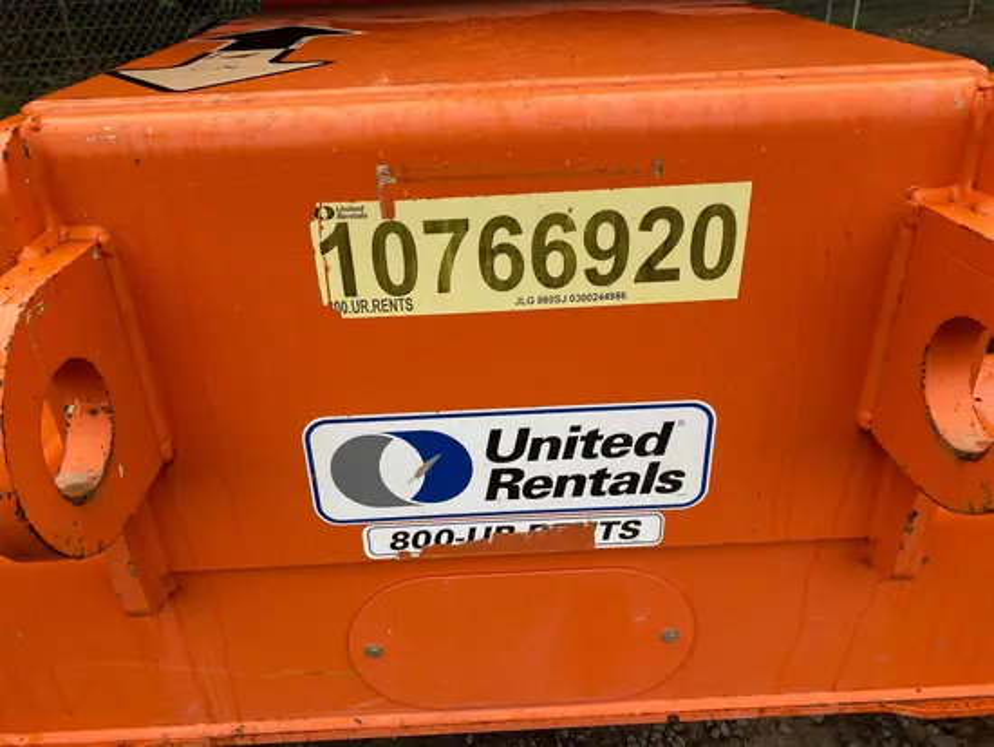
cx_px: 497
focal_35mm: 26
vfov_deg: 53.1
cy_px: 374
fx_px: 747
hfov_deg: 67.3
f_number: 1.8
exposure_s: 1/275
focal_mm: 4.25
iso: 32
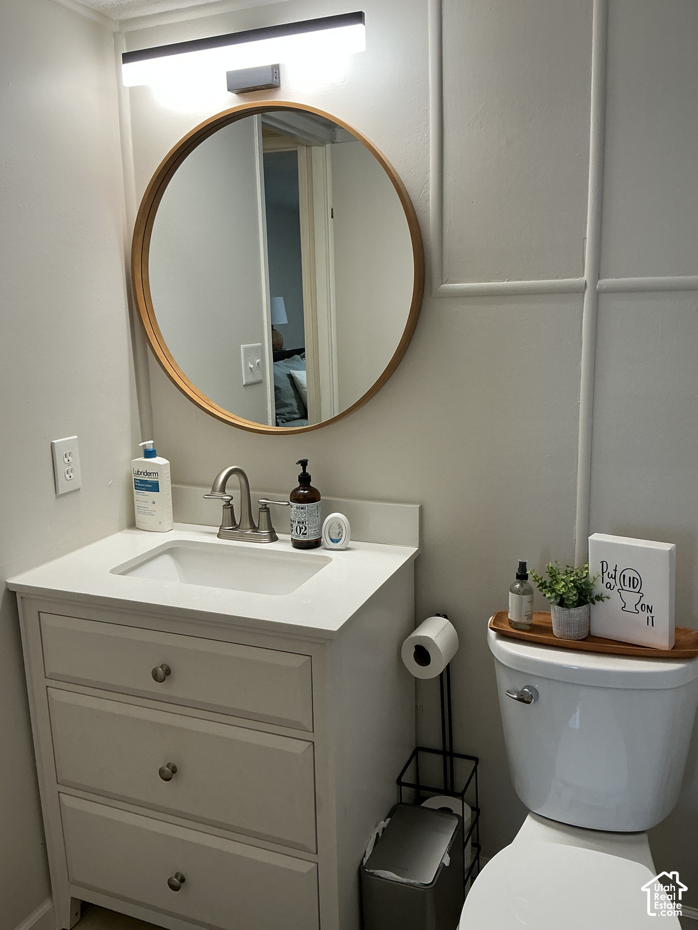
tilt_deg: -11.2
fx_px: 780
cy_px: 465
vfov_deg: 61.7
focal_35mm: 29
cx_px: 349
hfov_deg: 48.2
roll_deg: +0.9
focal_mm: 3
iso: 50
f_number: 1.8
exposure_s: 1/60
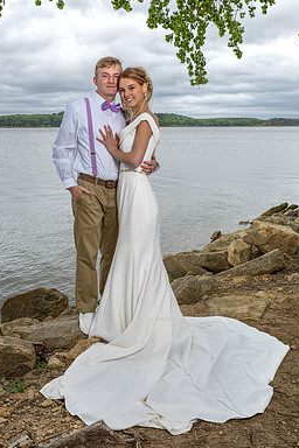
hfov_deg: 32.6
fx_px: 511
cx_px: 141
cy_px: 225
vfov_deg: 47.4
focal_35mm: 41
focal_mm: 35
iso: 100
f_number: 8
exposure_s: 1/250
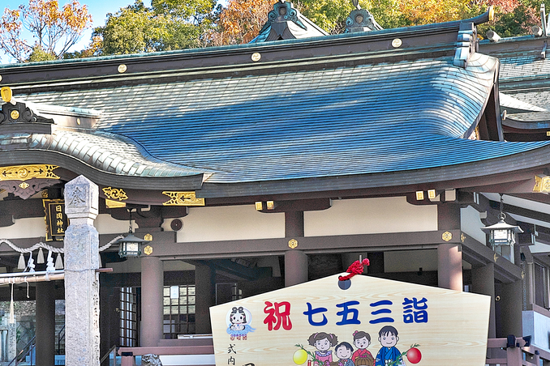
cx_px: 37
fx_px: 1848
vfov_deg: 11.3
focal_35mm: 121
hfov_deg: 16.7
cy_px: 231
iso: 100
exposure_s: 1/80
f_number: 10
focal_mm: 41
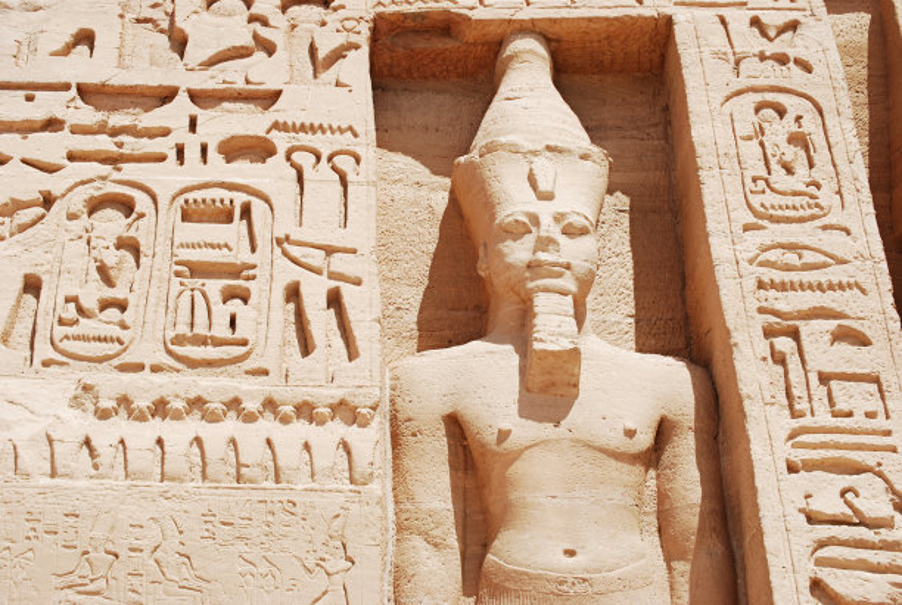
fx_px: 2070
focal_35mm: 82
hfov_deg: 24.6
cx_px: 451
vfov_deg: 16.6
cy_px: 302
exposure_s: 1/250
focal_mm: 55
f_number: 8
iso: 100
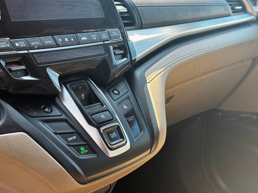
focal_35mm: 48
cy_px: 96
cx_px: 129
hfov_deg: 39.7
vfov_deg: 30.3
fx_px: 358
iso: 80
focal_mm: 6.76
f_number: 1.78
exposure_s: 1/154
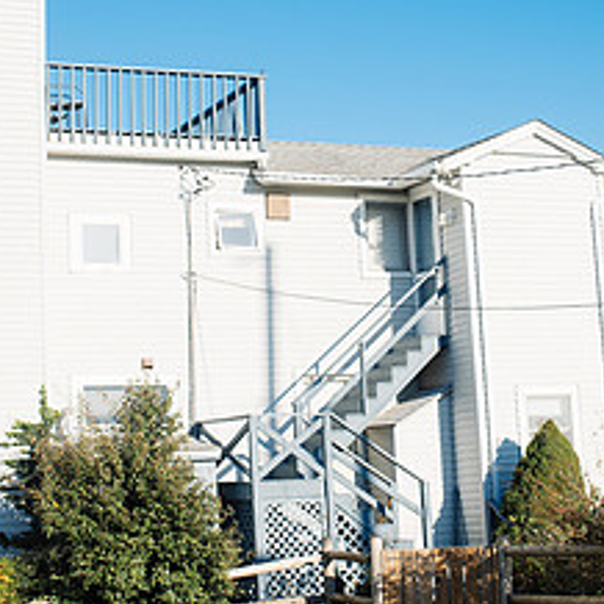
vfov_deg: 21.8
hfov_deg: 21.9
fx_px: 1560
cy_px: 190
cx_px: 319
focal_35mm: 79
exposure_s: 1/1250
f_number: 2.8
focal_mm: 35
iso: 100
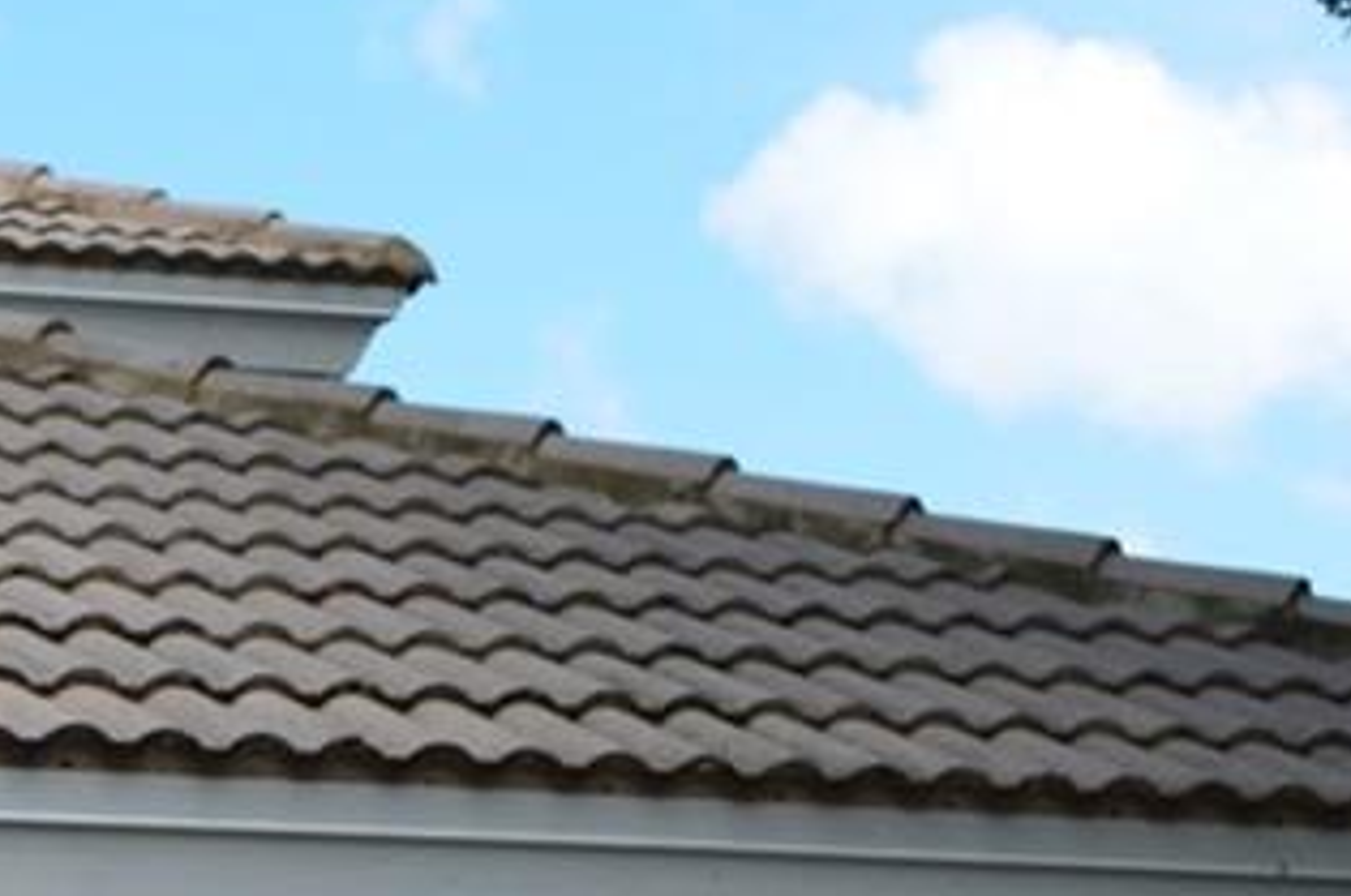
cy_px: 1597
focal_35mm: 137
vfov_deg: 9.5
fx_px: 5133
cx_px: -845
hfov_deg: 13.8
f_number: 8
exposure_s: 1/250
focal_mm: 18
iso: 110
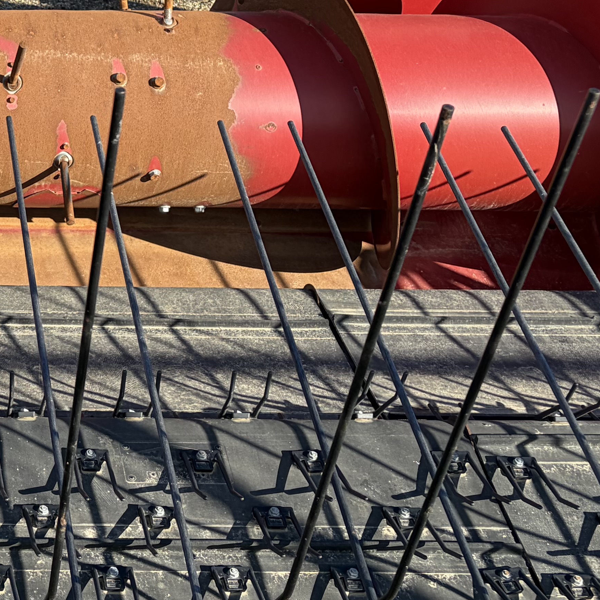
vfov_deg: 22.9
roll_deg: -1.4
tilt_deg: -23.7
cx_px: -154
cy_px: 183
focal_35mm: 75
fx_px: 1471
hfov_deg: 21.2
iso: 50
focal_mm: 5.96
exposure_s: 1/1706
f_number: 1.6
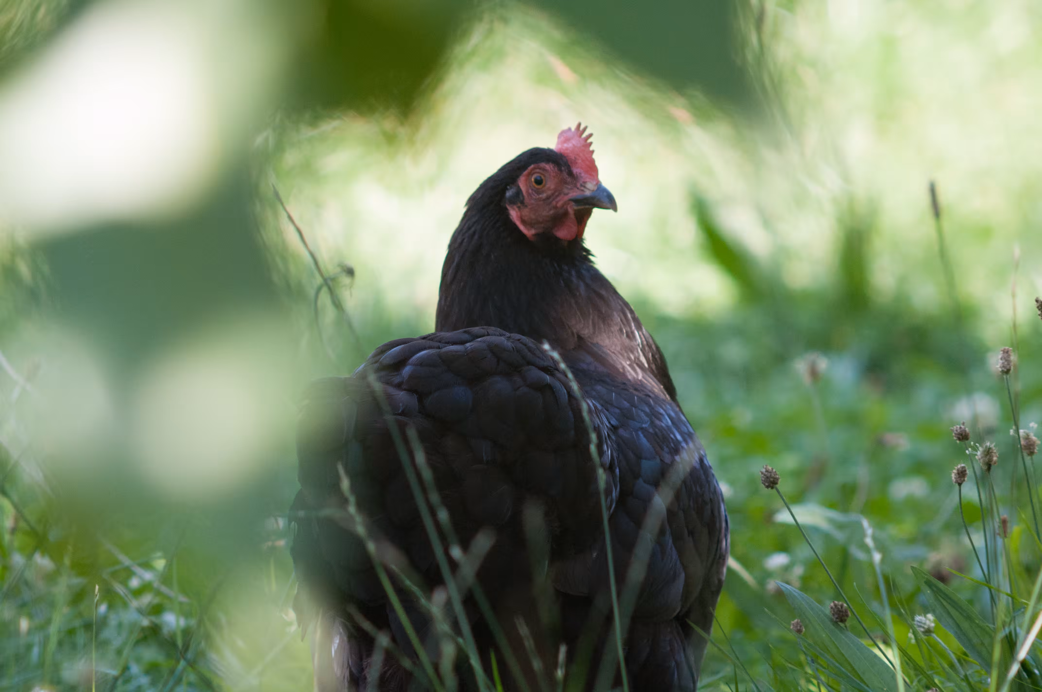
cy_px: 346
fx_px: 17345
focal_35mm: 600
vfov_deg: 2.3
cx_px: 521
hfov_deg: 3.4
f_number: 5.6
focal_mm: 400
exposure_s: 1/320
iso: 1600
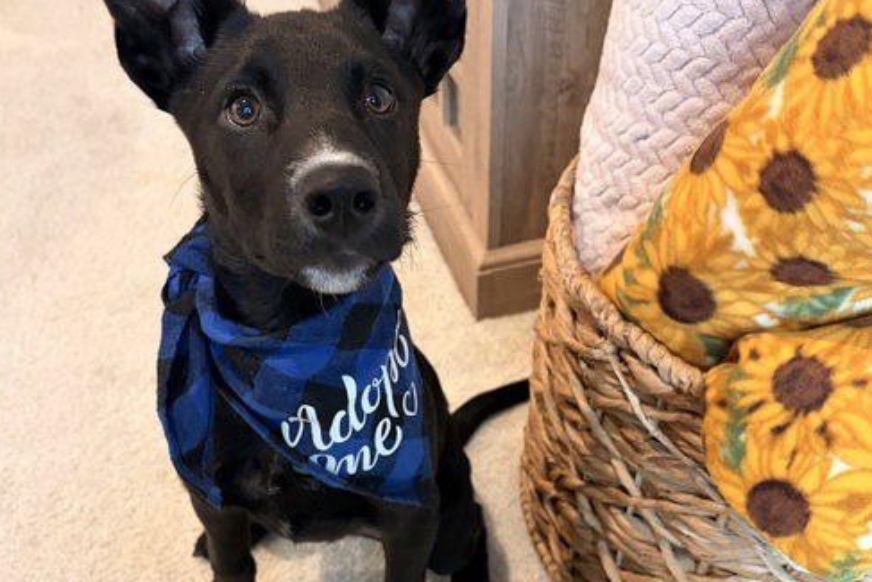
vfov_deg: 35.5
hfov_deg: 51.9
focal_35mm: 37
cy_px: 406
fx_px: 896
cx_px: 428
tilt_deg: -45.9
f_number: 1.6
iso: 320
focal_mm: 5.96
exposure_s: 1/60
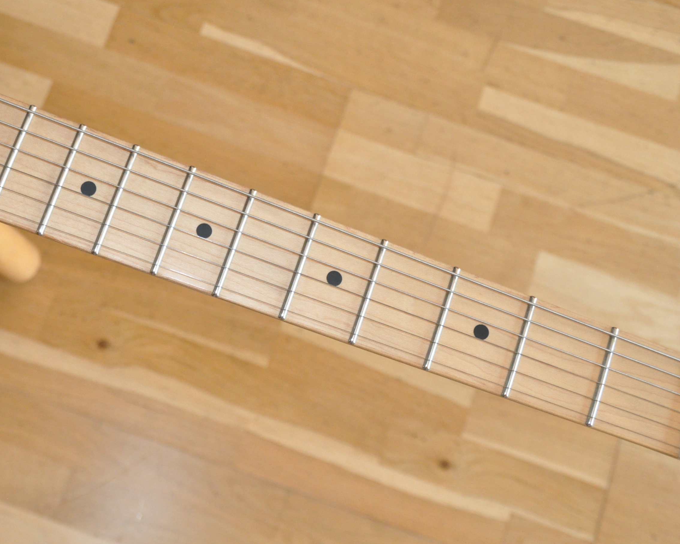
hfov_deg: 33.2
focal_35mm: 56
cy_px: 257
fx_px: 1127
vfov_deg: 27.1
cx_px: 204
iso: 2000
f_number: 8
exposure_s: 1/200
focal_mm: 28
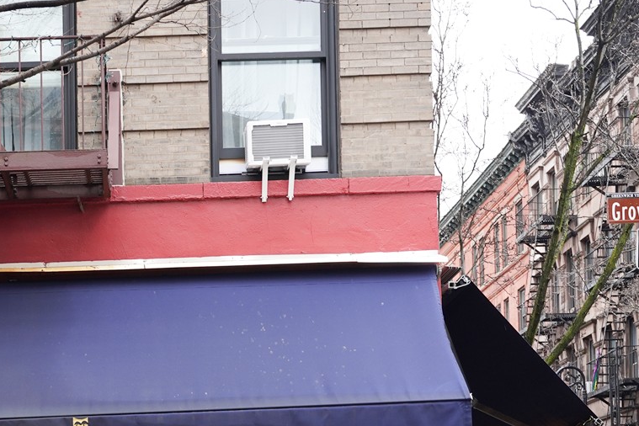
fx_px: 1544
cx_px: 40
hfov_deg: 22.7
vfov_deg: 15.1
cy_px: 530
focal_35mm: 87
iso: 400
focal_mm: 33
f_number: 5.6
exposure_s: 1/100
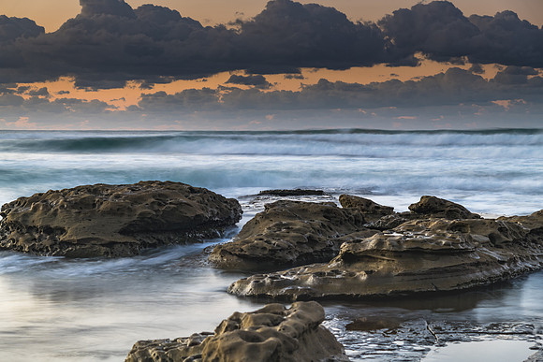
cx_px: 272
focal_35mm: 75
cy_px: 181
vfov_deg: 18.1
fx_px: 1135
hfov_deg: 26.9
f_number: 7.1
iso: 31
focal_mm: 75
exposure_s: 2.5
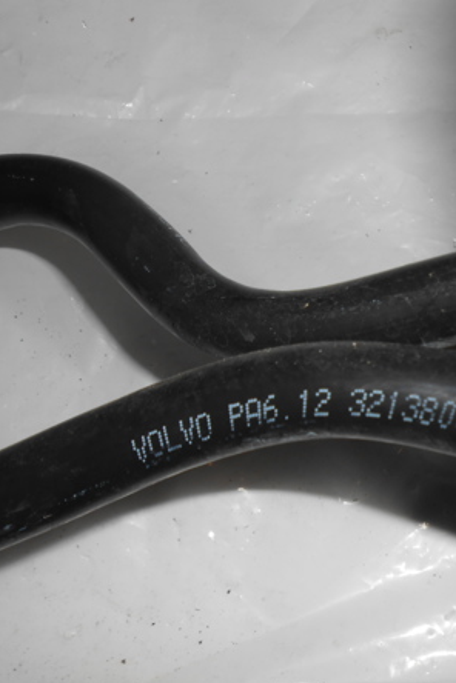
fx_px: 741
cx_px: 340
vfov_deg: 49.5
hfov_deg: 33.5
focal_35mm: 39
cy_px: 358
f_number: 11.5
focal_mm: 4.6
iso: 80
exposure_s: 1/25
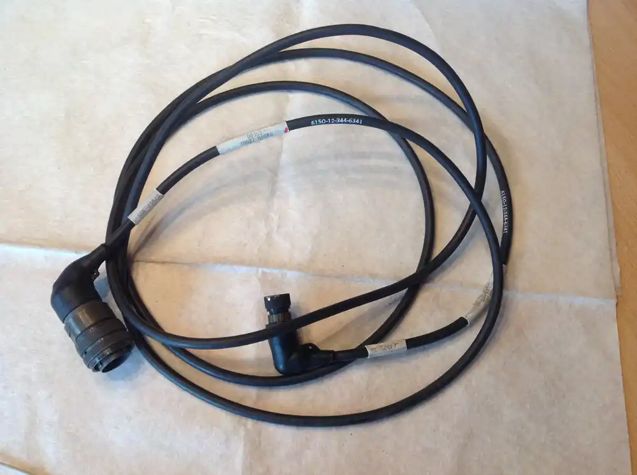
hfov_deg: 52.7
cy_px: 238
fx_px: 643
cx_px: 318
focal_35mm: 35
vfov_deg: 40.6
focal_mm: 4.28
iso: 64
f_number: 2.4
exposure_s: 1/20
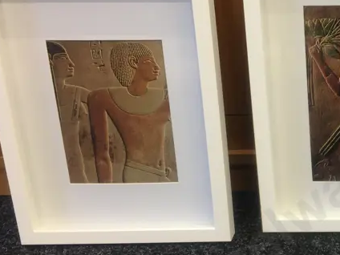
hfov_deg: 25.4
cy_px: 149
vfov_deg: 21.0
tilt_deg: -28.3
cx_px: 392
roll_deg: -0.2
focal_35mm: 70
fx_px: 688
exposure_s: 1/17
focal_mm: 4.15
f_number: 2.2
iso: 40
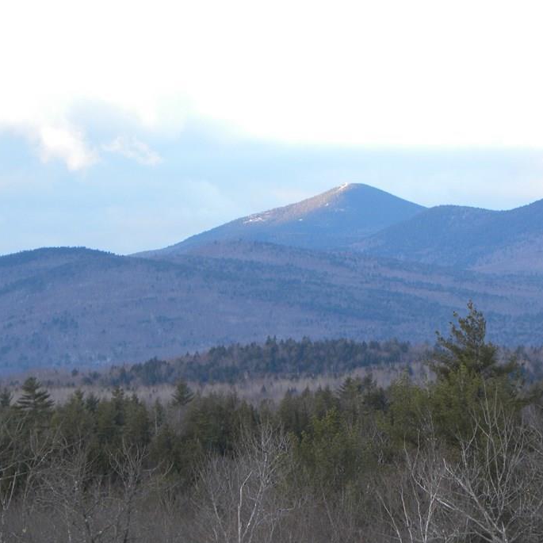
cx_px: 377
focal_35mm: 243
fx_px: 4313
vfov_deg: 7.2
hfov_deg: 7.2
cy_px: 296
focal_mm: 32.7
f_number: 4.5
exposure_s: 1/62
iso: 107
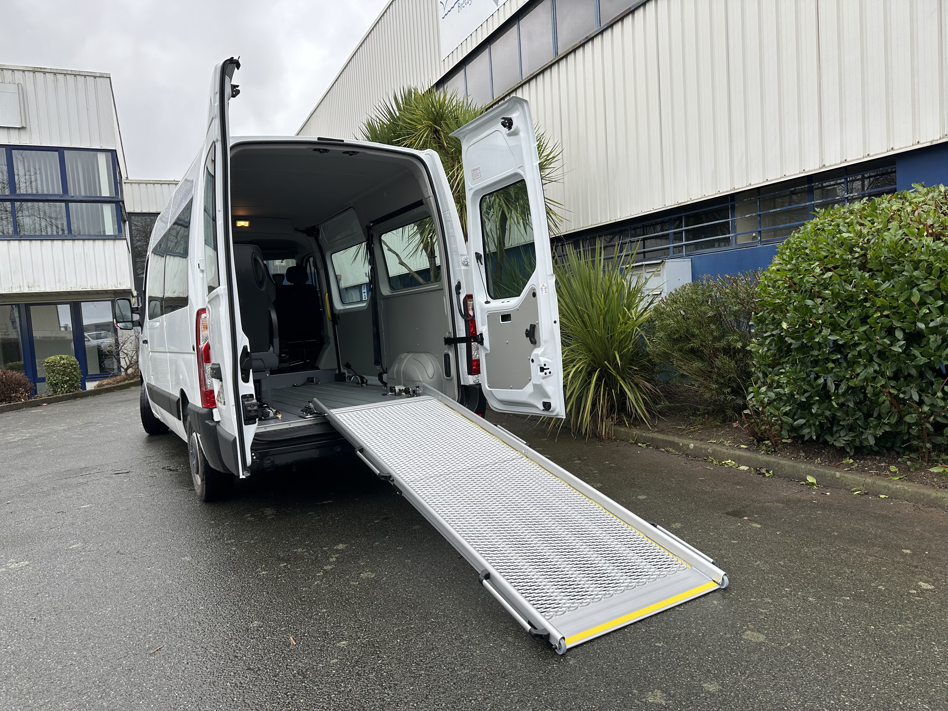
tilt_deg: -4.3
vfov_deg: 56.8
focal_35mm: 24
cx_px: 474
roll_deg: +3.1
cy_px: 356
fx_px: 657
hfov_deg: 71.6
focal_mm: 6.86
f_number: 1.78
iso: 80
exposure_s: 1/262
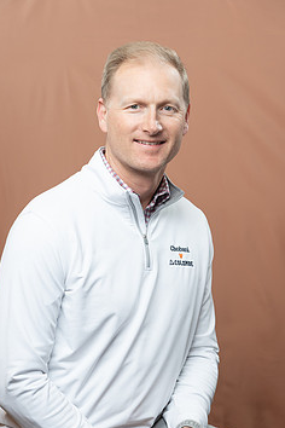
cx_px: 138
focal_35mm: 84
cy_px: 261
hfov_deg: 16.3
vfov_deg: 24.1
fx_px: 997
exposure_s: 1/160
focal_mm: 66
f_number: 4
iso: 320
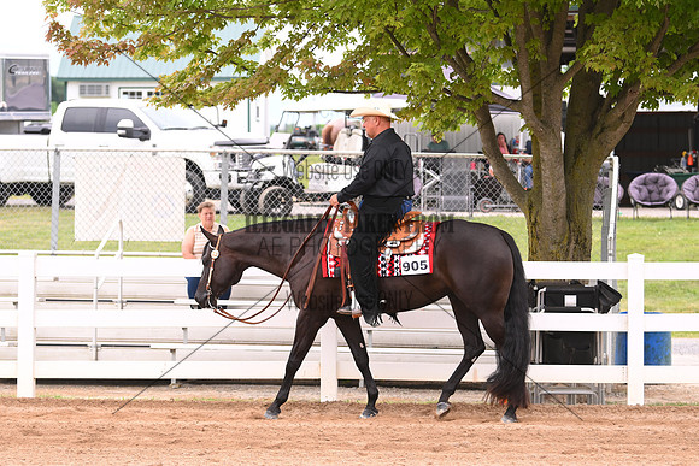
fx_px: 2758
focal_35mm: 142
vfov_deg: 9.7
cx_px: 350
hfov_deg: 14.4
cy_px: 233
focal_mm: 95
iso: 320
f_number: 3.5
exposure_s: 1/1093
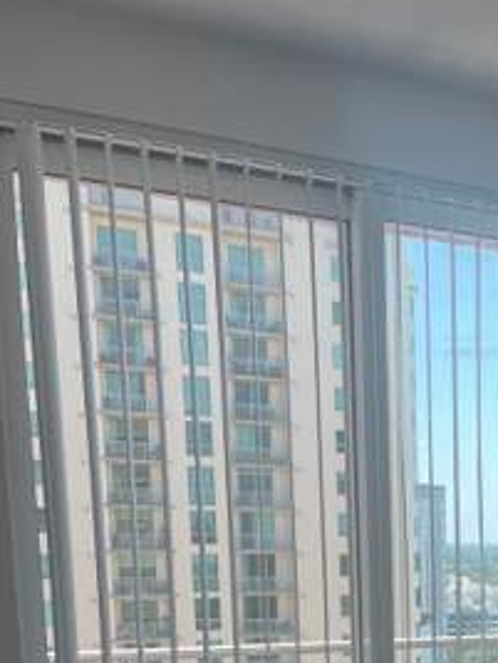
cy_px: 757
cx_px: 572
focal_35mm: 62
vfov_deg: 28.0
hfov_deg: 22.1
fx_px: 1189
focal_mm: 5.1
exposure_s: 1/878
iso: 50
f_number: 1.6
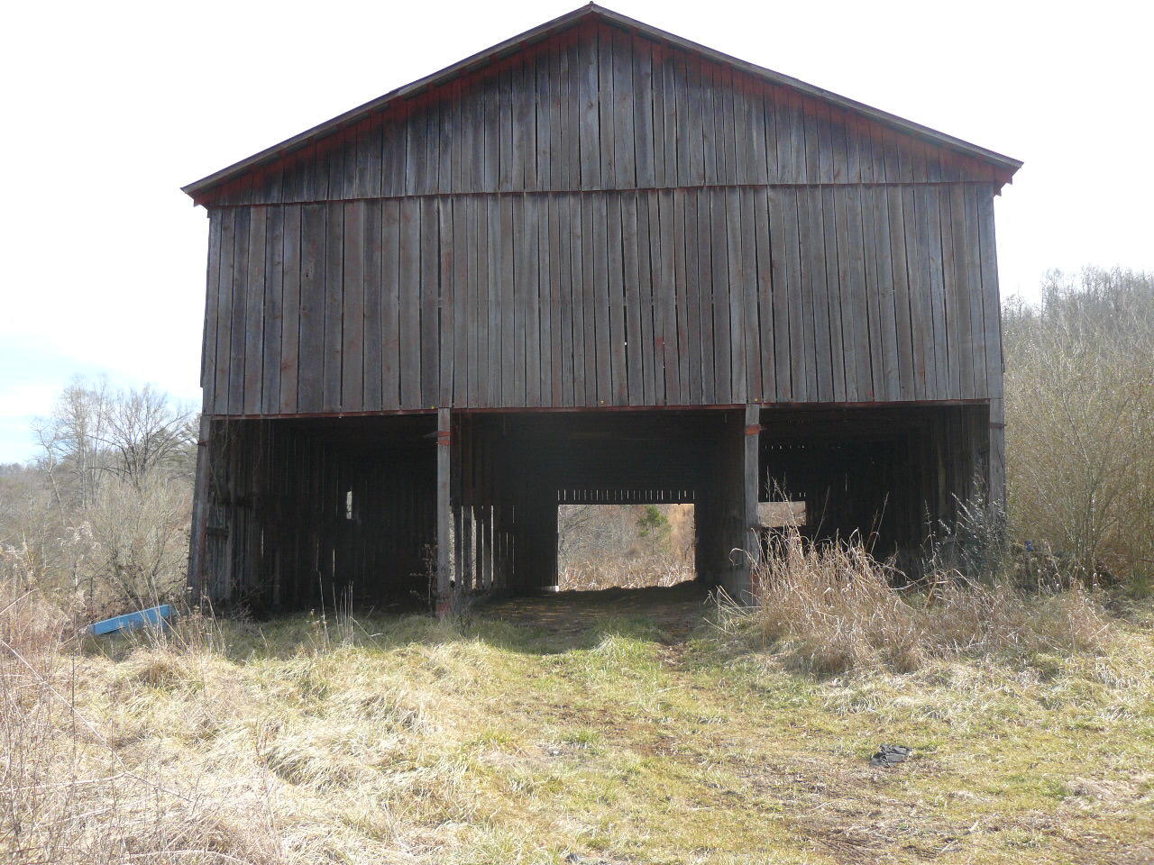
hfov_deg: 51.4
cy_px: 432
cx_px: 577
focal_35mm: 36
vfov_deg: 39.7
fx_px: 1200
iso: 100
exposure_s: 1/400
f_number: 2.8
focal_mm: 6
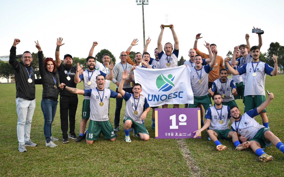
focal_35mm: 36
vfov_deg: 35.8
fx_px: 275
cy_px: 88
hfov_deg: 54.6
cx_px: 143
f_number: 4
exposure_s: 1/400
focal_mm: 23
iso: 1250
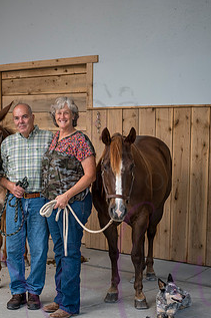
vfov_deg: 28.3
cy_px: 217
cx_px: 96
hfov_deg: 19.2
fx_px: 625
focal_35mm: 71
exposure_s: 1/160
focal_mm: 50
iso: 400
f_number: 9
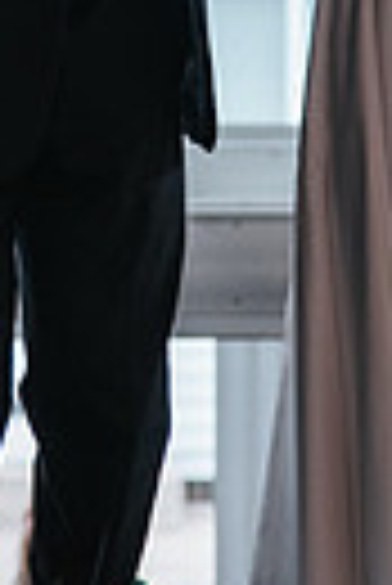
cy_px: -163
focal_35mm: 581
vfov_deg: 3.5
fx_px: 9464
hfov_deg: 2.4
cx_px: 103
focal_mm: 100
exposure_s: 1/200
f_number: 4
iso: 360
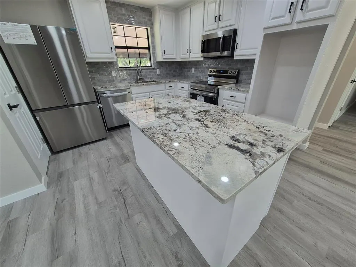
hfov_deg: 106.2
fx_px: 134
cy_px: 134
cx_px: 178
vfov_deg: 89.9
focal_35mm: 13
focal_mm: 1.74
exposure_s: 1/60
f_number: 2.2
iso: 100
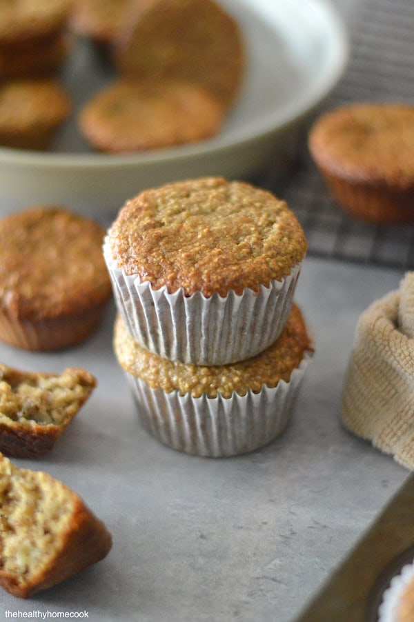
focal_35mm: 75
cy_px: 311
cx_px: 207
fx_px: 1296
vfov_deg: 27.0
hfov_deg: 18.2
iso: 3200
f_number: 2
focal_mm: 50
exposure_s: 1/125
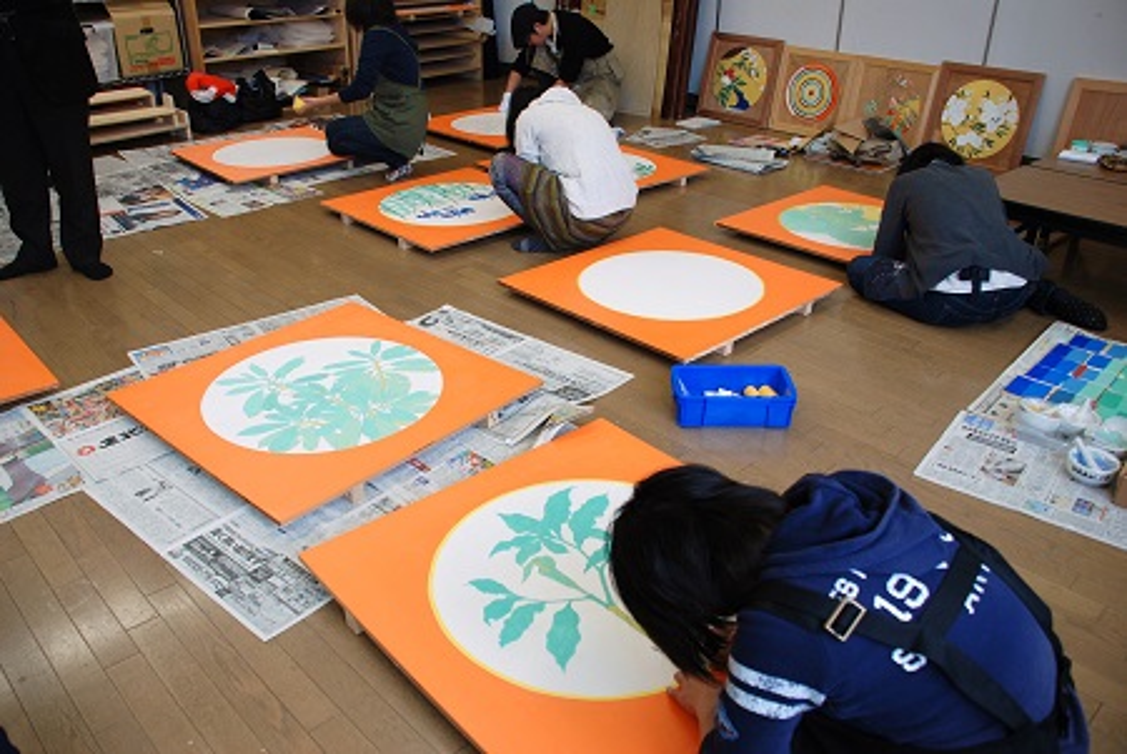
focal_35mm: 30
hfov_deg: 61.9
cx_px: 564
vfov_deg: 43.7
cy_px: 377
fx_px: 940
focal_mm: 20
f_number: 4
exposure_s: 1/60
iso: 200
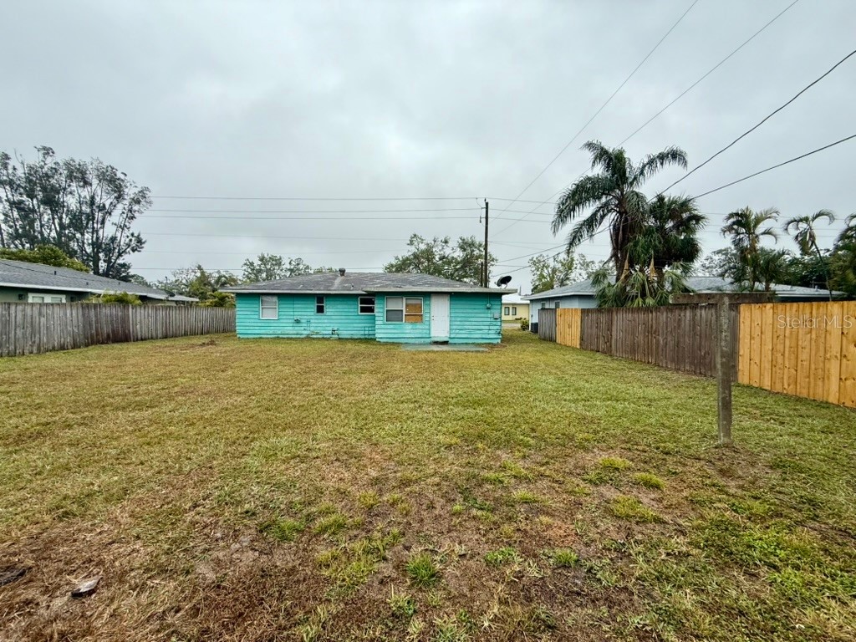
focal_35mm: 14
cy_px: 321
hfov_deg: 102.1
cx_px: 428
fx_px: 346
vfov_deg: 85.7
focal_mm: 2.22
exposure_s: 1/1033
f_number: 2.2
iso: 50
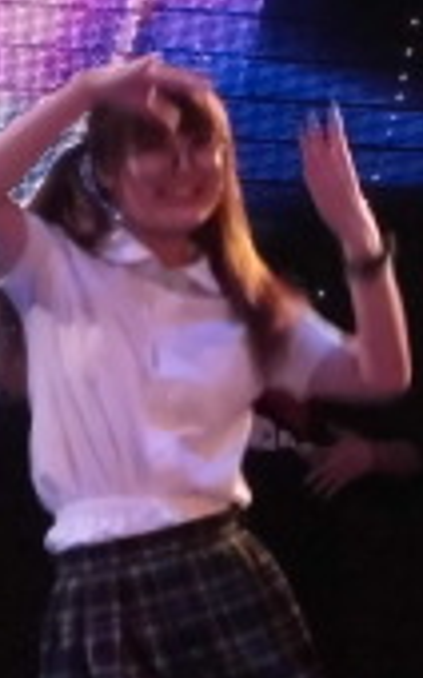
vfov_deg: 11.2
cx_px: 235
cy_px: 303
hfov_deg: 7.0
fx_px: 3474
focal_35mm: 188
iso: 400
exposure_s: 1/60
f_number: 3.4
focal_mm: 8.3
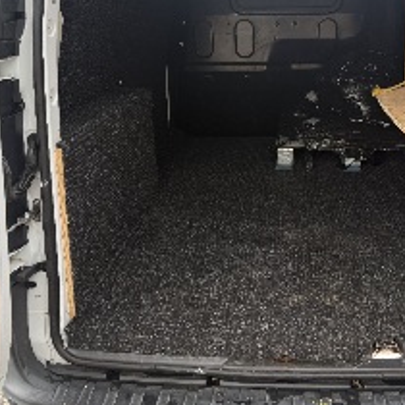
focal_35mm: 42
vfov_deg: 39.4
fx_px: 556
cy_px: 125
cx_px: 266
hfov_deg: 39.6
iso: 100
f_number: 1.78
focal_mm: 6.76
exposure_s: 1/289
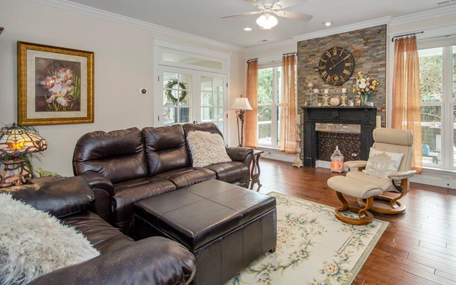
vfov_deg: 64.4
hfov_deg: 90.6
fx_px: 224
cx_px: 257
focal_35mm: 18
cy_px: 114
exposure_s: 1/50
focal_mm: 10
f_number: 7.1
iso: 400
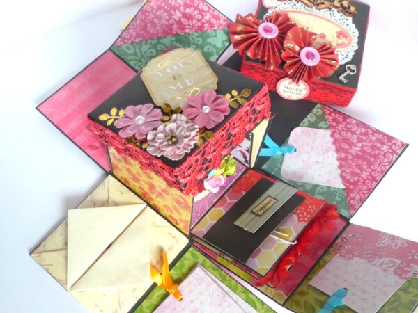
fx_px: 531
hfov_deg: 42.9
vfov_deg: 32.9
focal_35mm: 44
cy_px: 156
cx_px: 209
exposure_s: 1/60
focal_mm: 7.8
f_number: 6.3
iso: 200
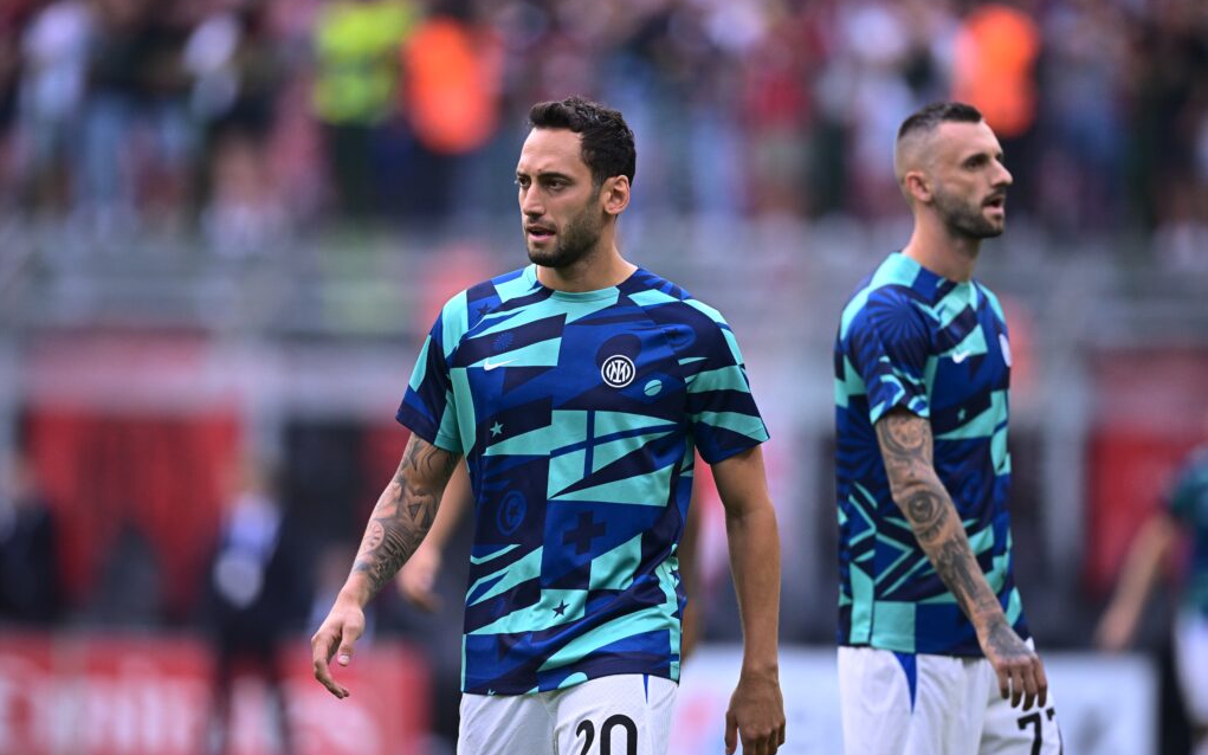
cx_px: 603
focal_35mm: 409
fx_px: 13464
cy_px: 391
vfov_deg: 3.2
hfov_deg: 5.1
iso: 1600
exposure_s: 1/2000
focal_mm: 400
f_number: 3.5
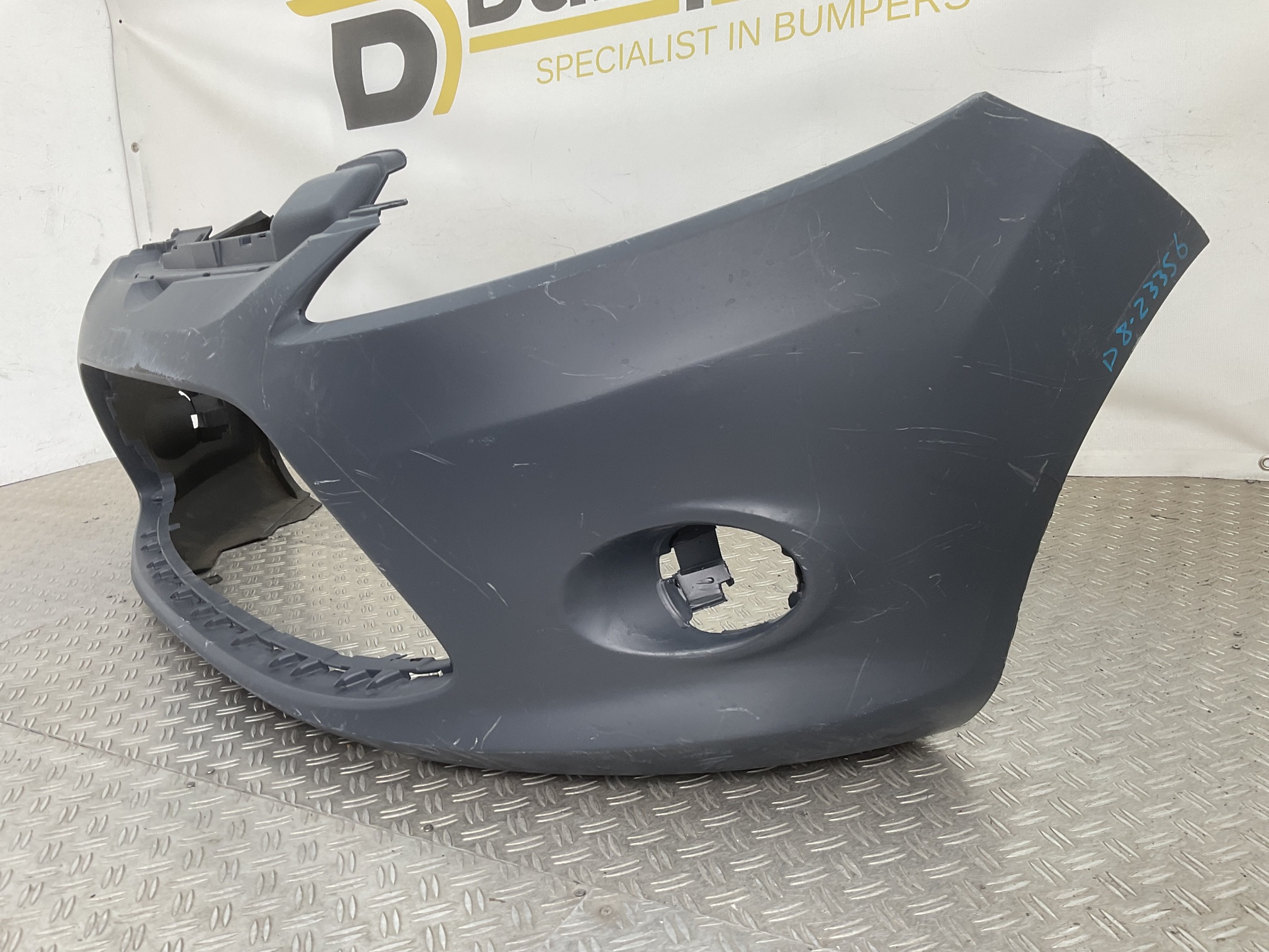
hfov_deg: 61.7
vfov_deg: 48.2
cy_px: 476
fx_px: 1063
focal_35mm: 29
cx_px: 634
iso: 20
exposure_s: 1/100
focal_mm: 3
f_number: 1.8
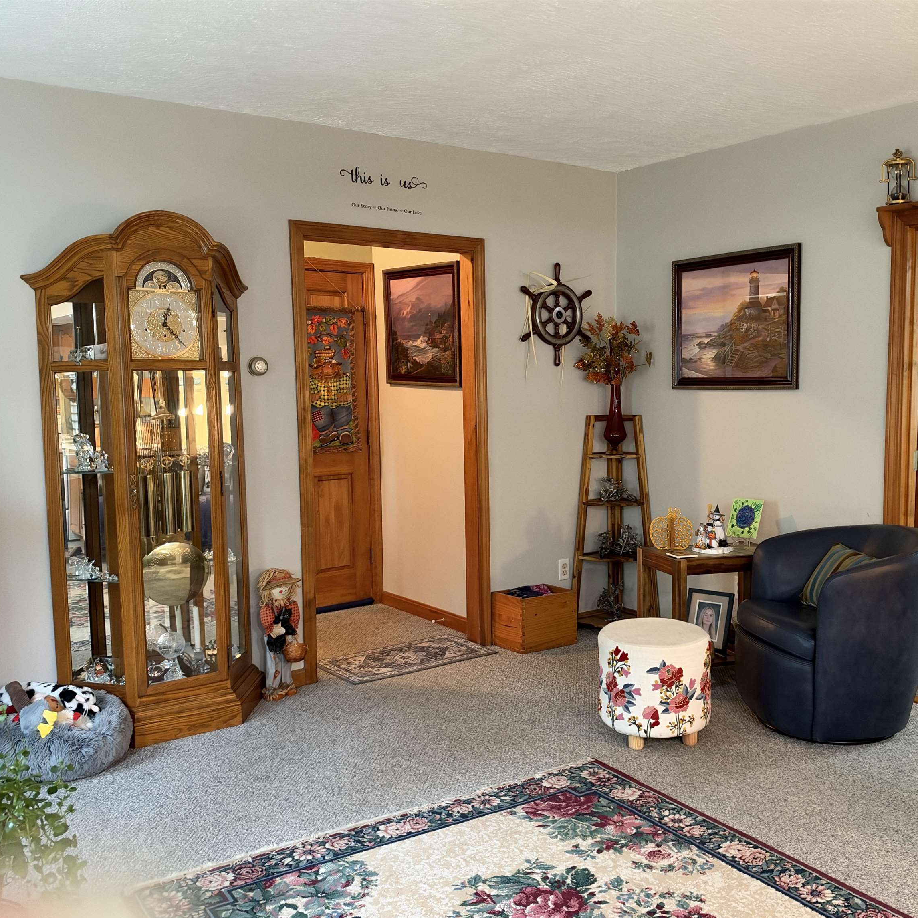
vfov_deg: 51.1
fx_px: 960
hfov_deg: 50.7
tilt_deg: -4.2
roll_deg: +0.2
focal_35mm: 32
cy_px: 461
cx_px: 565
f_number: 1.48
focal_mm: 6.93
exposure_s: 1/40
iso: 500
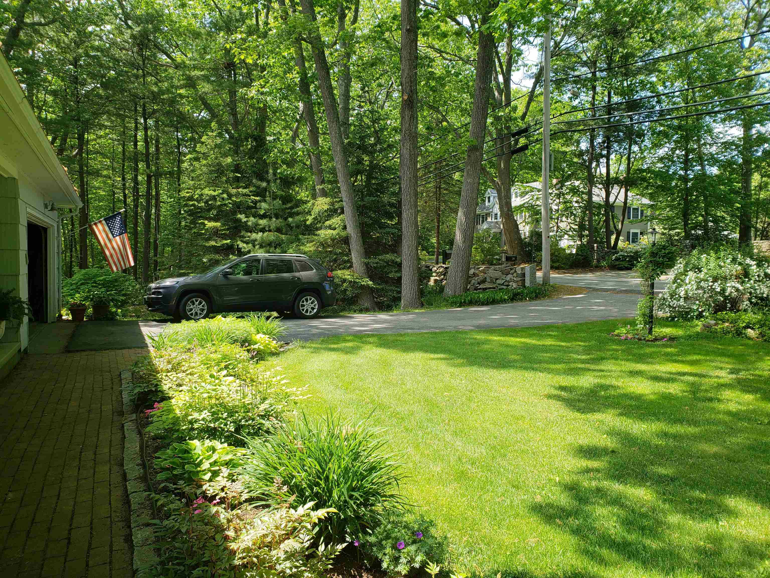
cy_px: 289
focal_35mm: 26
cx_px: 385
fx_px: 578
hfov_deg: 67.3
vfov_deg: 53.1
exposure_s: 1/326
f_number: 2.4
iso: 50
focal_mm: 4.3
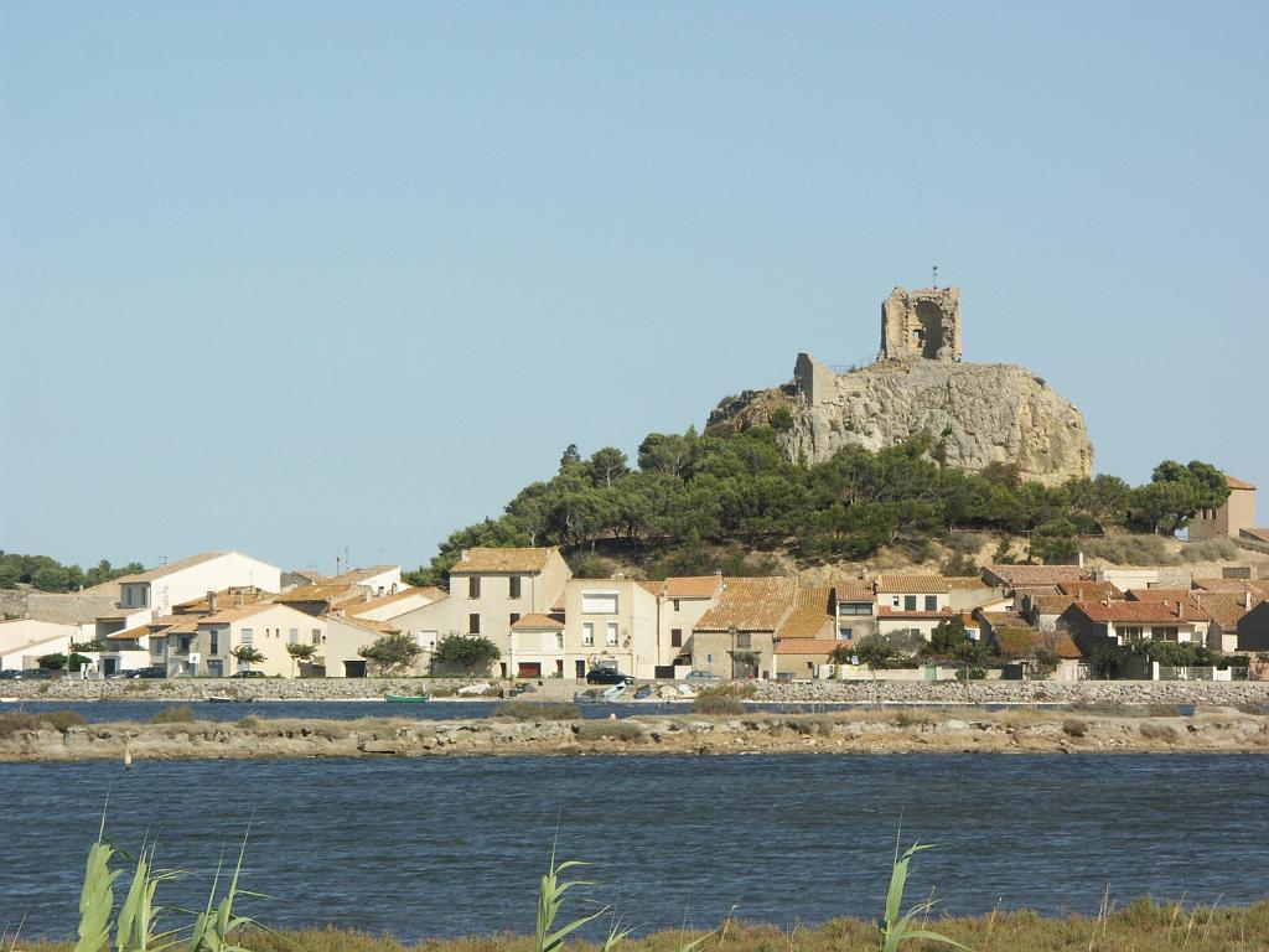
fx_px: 5499
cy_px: 476
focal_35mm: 150
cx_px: 634
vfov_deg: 9.9
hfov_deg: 13.2
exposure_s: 1/500
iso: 64
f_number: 6.3
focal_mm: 38.32
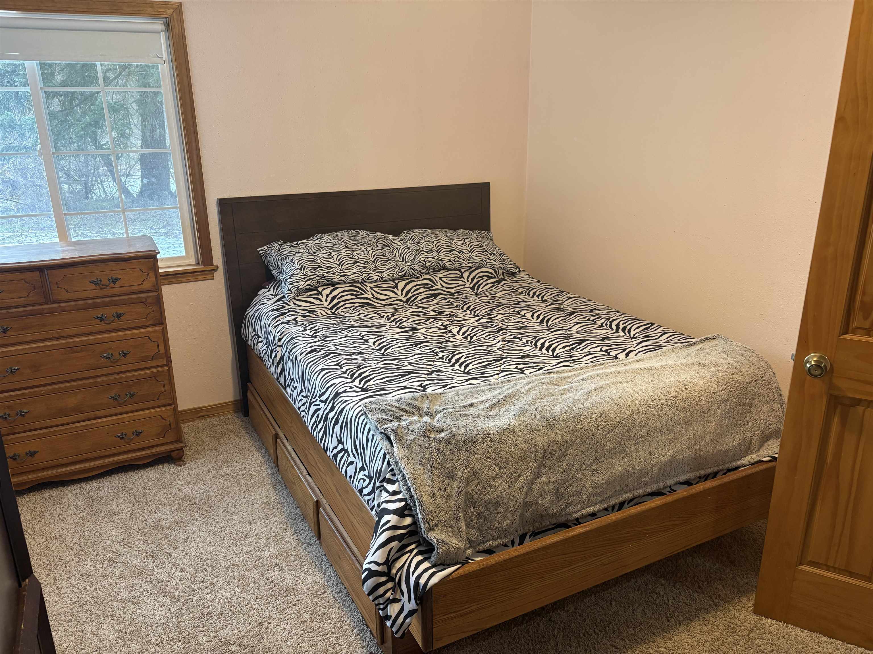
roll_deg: +1.2
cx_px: 436
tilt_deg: -17.7
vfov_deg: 53.1
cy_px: 327
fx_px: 656
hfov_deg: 67.3
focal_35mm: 26
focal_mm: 5.96
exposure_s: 1/60
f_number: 1.6
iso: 160
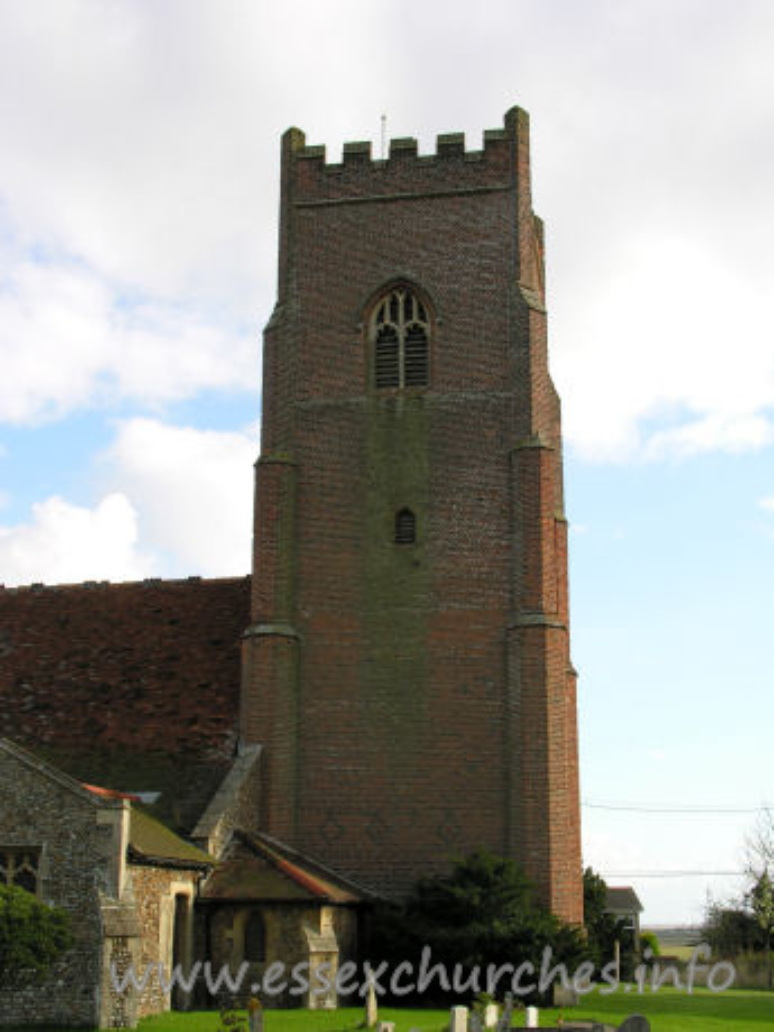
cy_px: 516
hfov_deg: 29.1
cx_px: 387
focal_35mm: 50
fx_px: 1491
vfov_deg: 38.2
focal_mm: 12.7
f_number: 5.5
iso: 50
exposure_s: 1/112
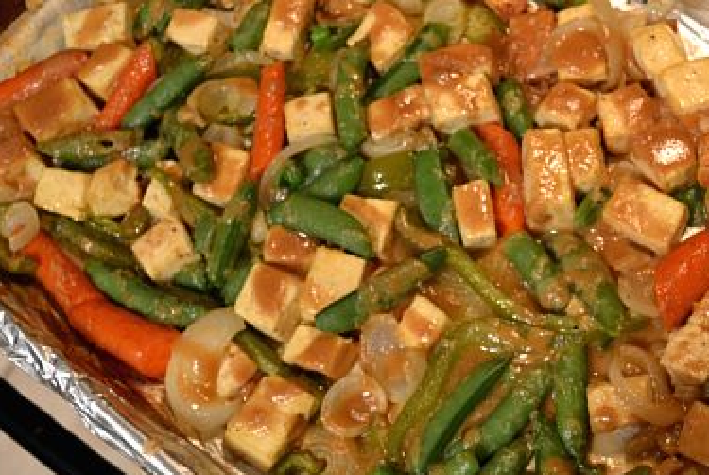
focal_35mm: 48
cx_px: 425
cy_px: 223
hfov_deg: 40.9
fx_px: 946
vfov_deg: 28.1
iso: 1000
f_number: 4
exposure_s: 1/15
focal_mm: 24
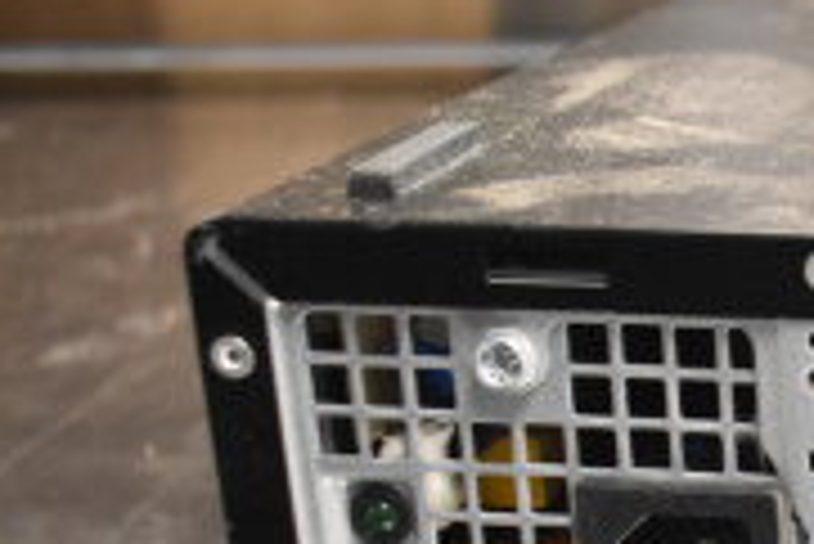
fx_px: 2285
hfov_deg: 17.3
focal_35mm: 101
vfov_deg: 13.3
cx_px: 1358
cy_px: 600
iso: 2500
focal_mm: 20
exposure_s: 1/30
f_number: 3.5
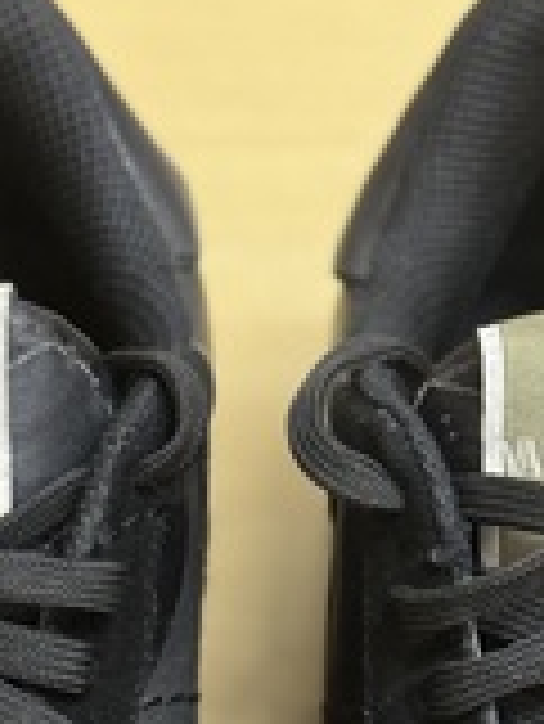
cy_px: 893
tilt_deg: -60.3
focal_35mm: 136
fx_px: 2846
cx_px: 294
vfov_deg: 14.0
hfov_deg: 10.9
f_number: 1.78
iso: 640
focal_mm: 6.76
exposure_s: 1/25
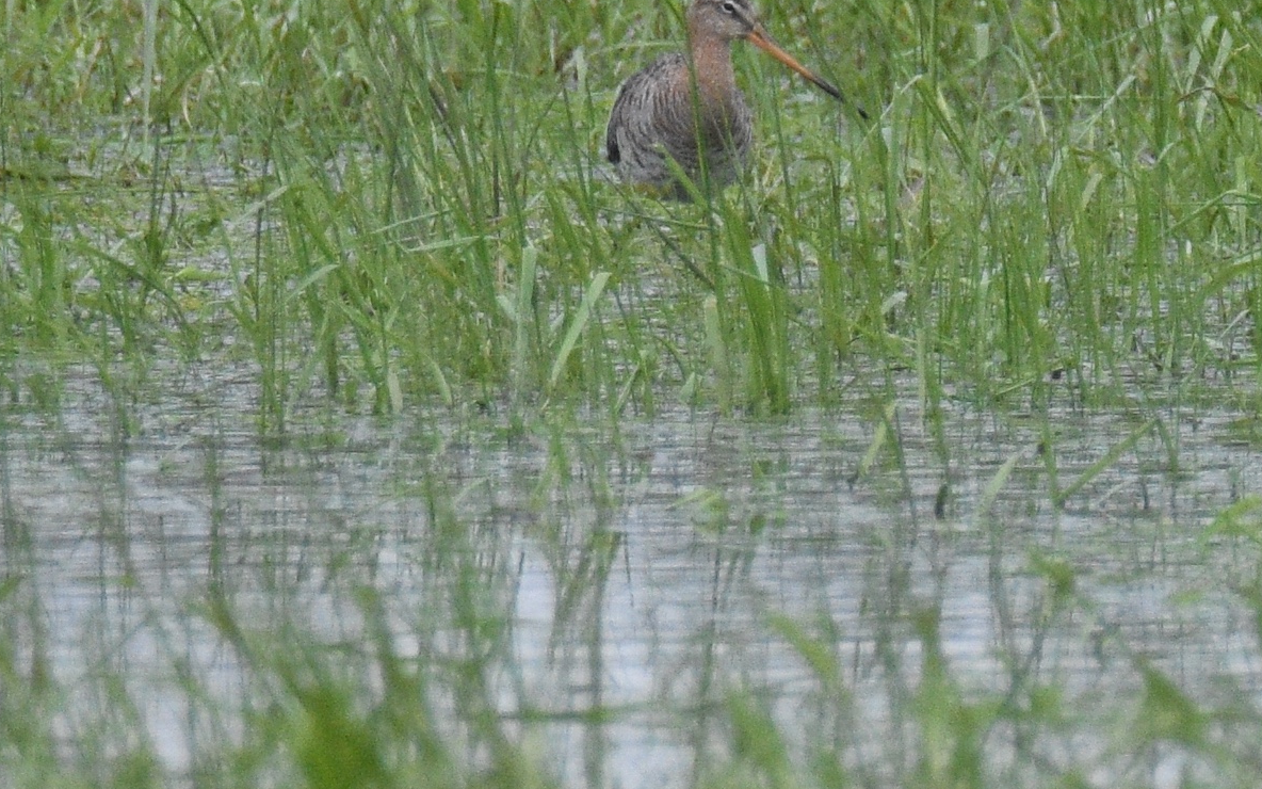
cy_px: 118
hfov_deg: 1.4
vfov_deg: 0.9
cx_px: 677
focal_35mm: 1485
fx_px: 51074
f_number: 6.3
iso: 1600
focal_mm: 600
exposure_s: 1/2000
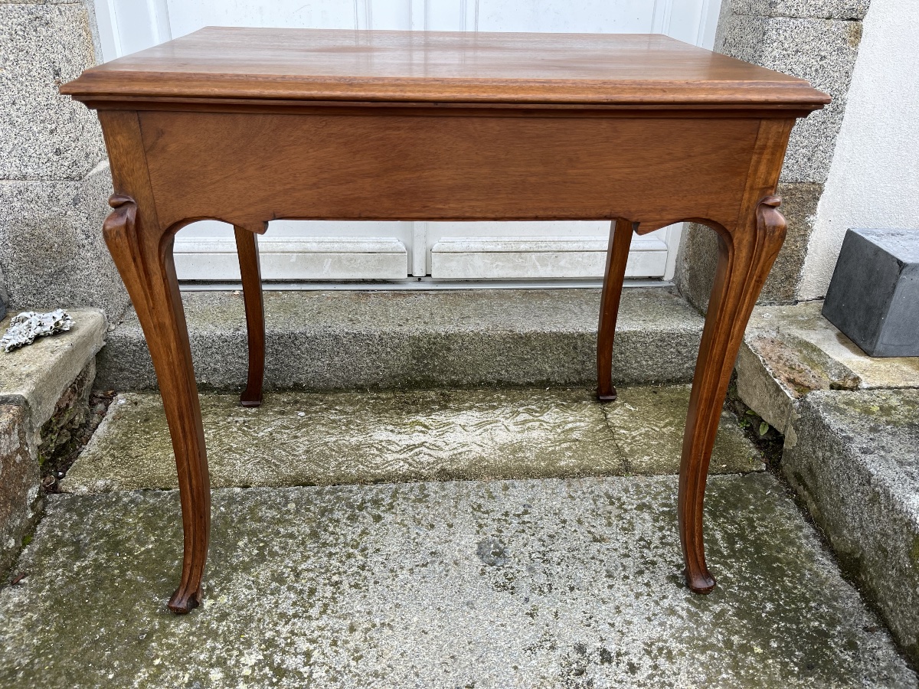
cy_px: 344
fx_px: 690
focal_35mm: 26
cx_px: 460
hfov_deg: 67.3
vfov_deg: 53.1
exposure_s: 1/827
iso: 50
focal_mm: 5.1
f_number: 1.6
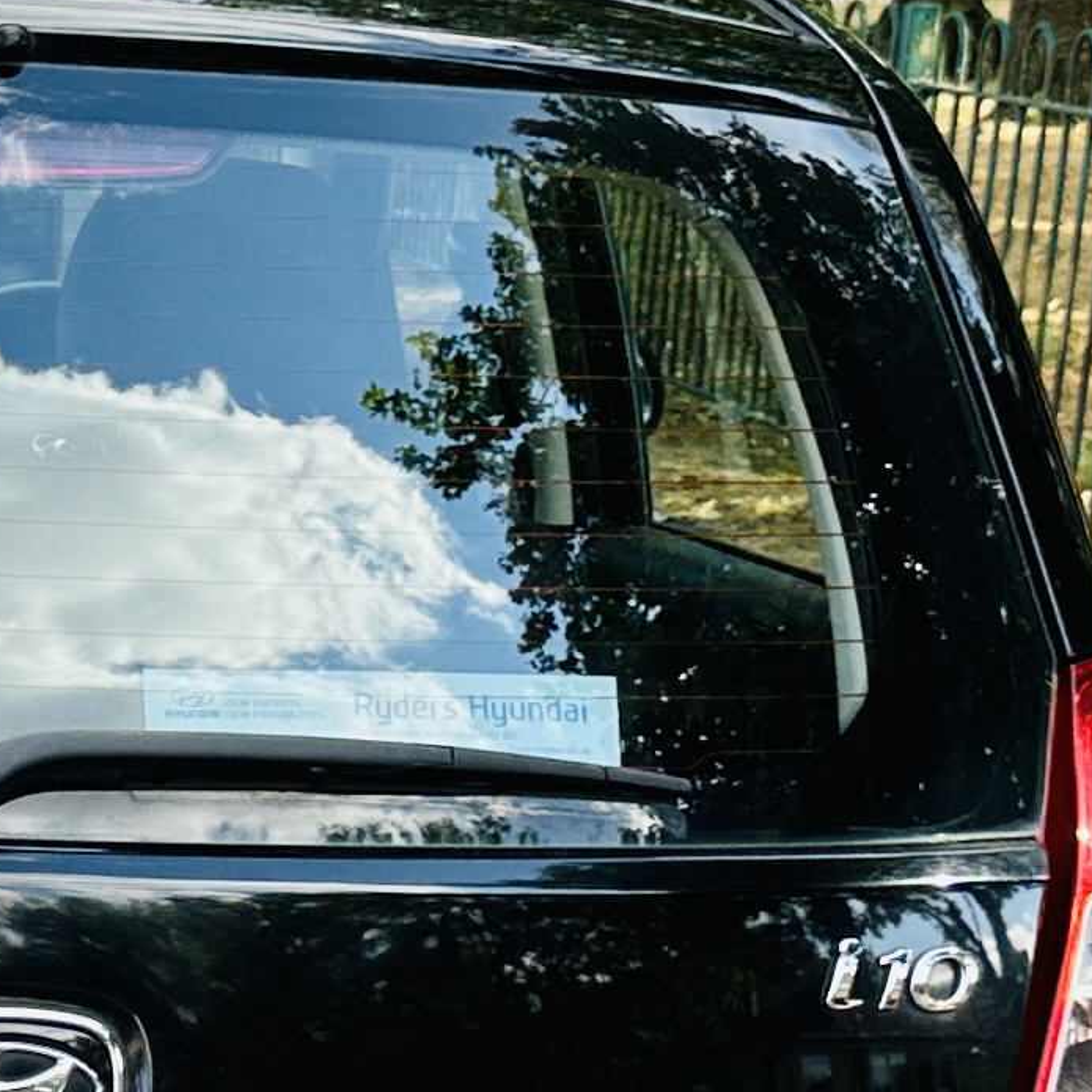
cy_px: 1079
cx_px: -275
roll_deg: -1.3
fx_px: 4390
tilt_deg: -16.3
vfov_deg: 14.0
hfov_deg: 13.7
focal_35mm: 123
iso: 80
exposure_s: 1/570
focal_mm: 6.86
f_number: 1.78
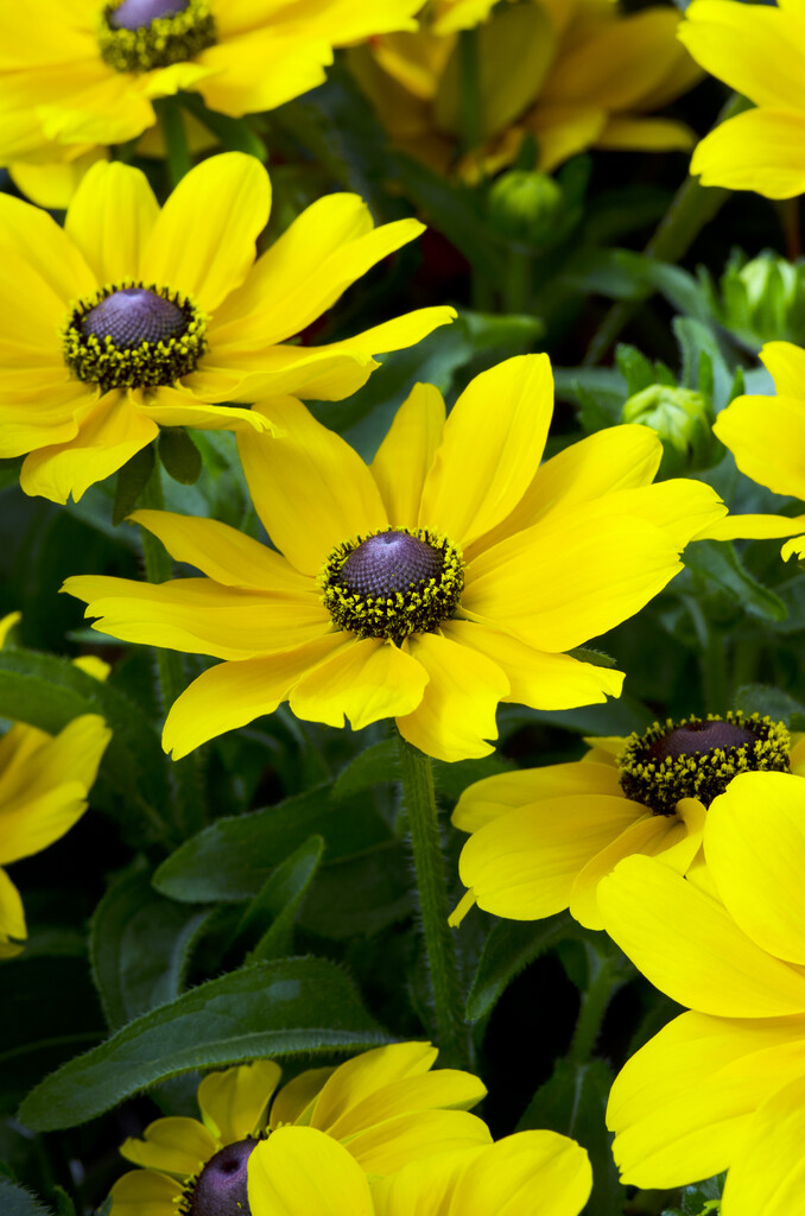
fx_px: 4297
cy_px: 608
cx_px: 402
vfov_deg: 16.1
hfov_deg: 10.7
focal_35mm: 128
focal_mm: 85
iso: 200
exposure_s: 1/125
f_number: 11
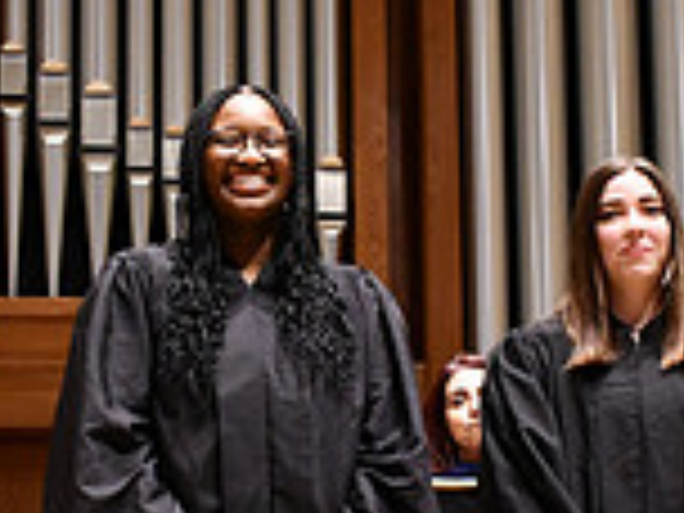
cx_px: 382
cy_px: 493
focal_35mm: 121
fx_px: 2391
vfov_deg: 12.1
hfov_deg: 16.3
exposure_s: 1/80
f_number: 3.8
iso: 3200
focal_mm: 22
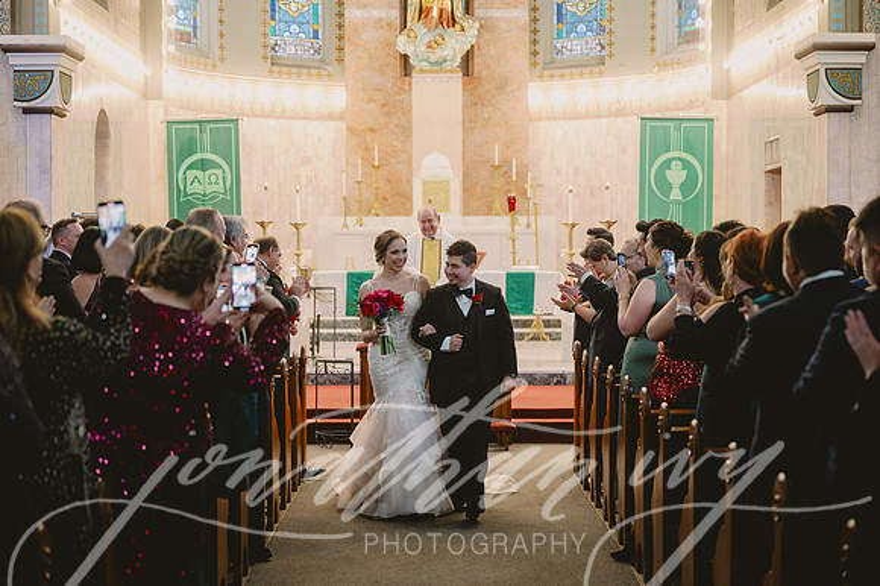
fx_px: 1710
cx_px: 440
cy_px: 293
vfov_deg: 19.4
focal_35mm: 70
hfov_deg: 28.9
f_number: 2.8
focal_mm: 70
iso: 2000
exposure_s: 1/160
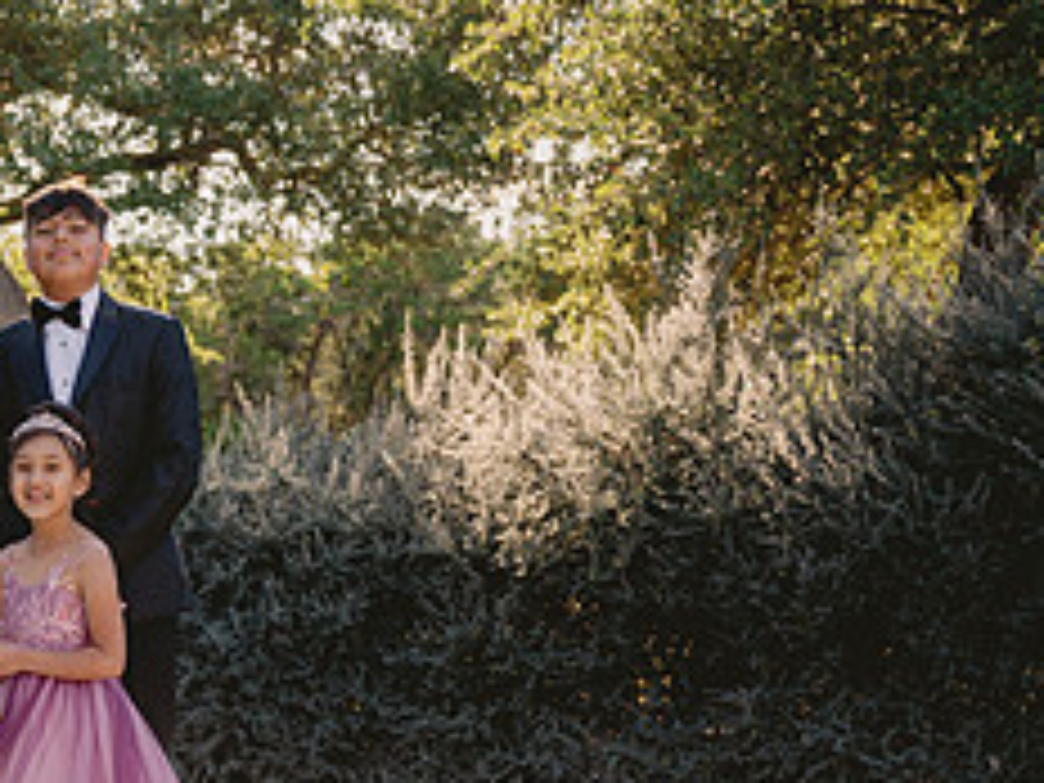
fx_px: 2895
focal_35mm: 96
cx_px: -194
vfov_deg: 15.2
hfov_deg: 19.3
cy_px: 698
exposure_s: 1/250
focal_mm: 40
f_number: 3.5
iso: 100
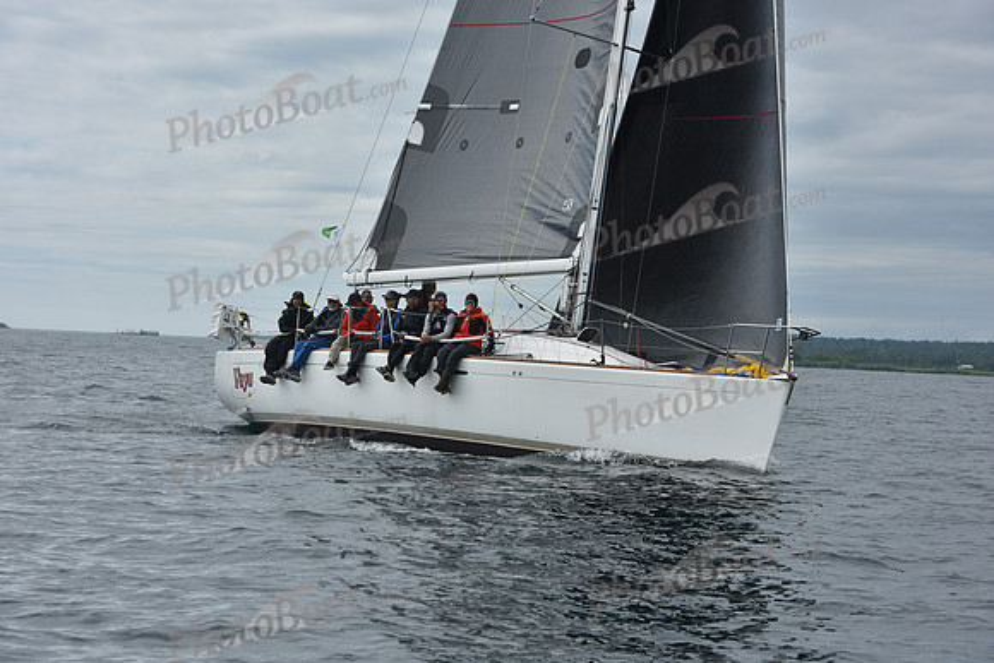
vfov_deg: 11.2
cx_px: 497
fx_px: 3369
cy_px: 332
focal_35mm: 122
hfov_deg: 16.8
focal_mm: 122
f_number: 11
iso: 250
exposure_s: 1/800
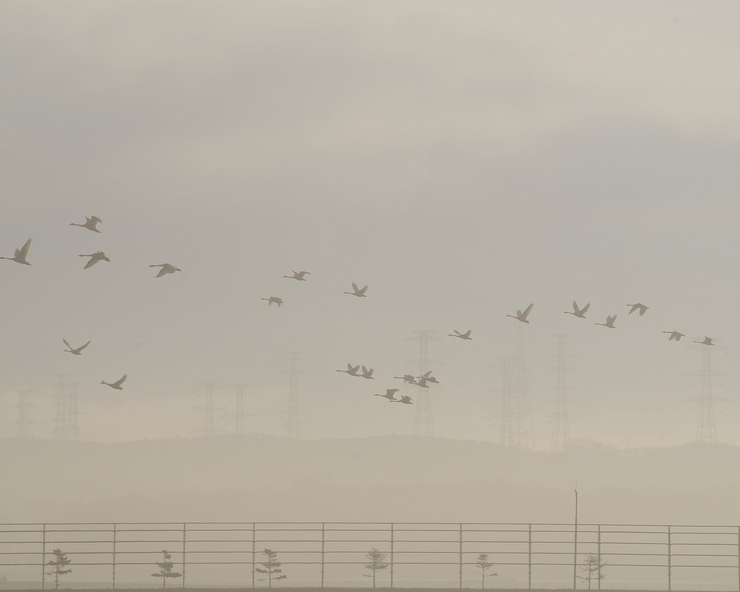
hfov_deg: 12.8
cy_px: 294
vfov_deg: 10.3
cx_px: 422
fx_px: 3285
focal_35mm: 150
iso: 100
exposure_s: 1/500
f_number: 11
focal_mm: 87.5
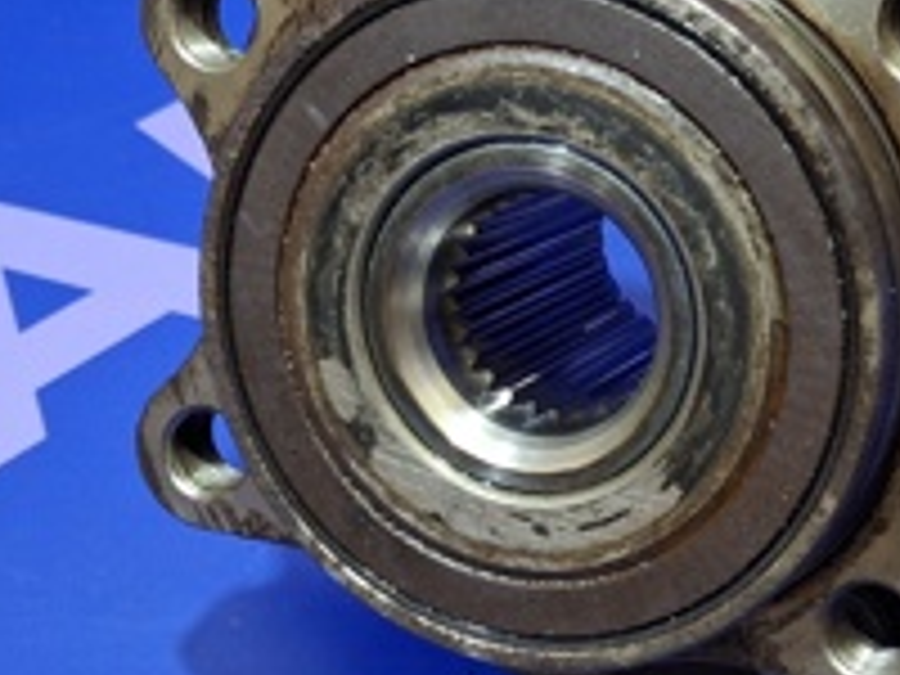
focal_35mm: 80
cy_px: 322
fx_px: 2080
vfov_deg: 18.4
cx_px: 626
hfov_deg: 24.3
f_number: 1.8
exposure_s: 1/50
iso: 250
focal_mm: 4.69
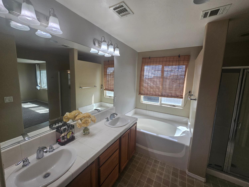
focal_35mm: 13
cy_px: 94
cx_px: 124
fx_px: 94
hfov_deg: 106.2
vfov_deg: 89.9
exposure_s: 1/178
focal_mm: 2.2
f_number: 2.2
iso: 50
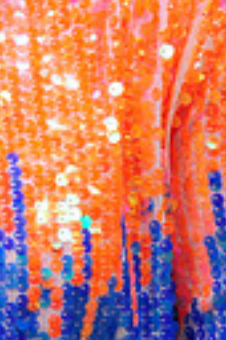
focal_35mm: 611
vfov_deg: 3.3
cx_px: -187
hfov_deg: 2.2
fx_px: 5769
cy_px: -398
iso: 640
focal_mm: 90
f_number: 4
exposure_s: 1/125
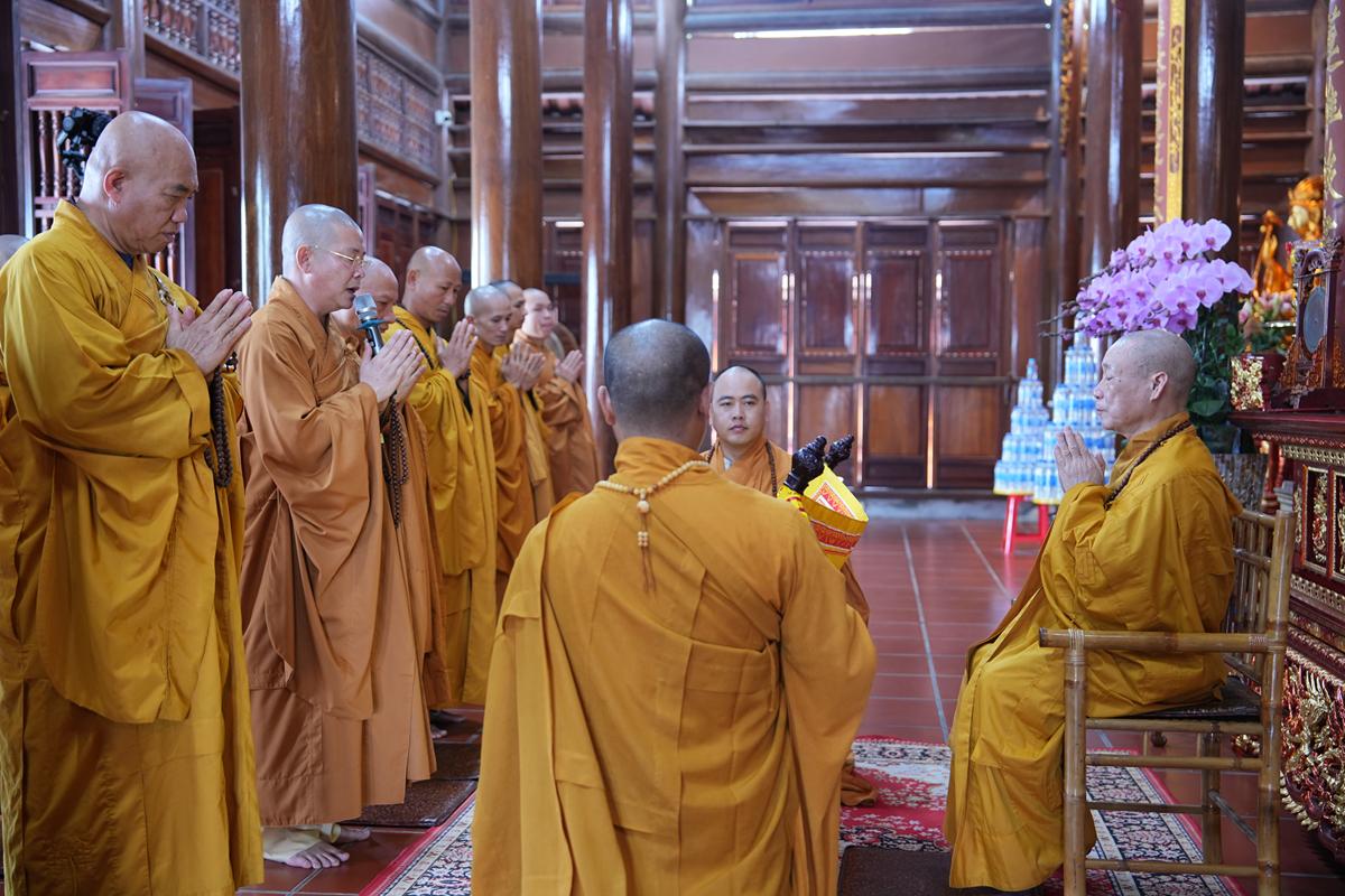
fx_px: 1606
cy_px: 448
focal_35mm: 43
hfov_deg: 45.4
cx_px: 672
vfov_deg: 31.2
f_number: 2.8
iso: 800
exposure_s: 1/50
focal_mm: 43
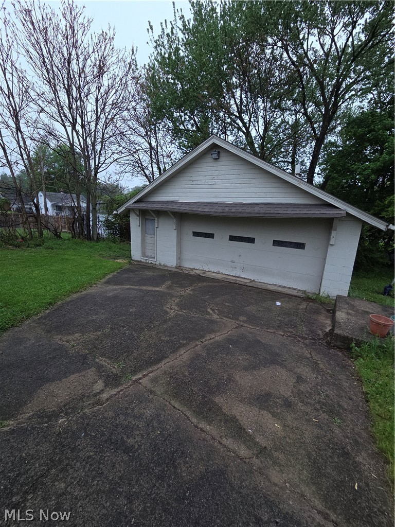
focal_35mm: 13
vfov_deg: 106.2
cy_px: 264
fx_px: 198
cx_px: 198
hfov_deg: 89.9
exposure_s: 1/120
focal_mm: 2.2
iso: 80
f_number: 2.2
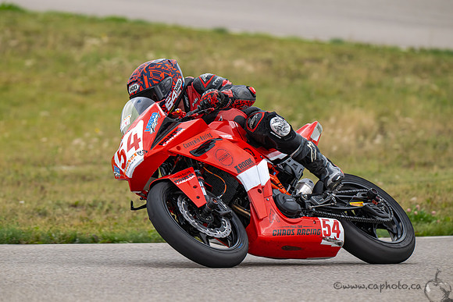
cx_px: 226
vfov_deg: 3.4
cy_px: 151
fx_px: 5034
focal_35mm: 400
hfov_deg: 5.2
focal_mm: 400
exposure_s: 1/1250
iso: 640
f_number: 6.3
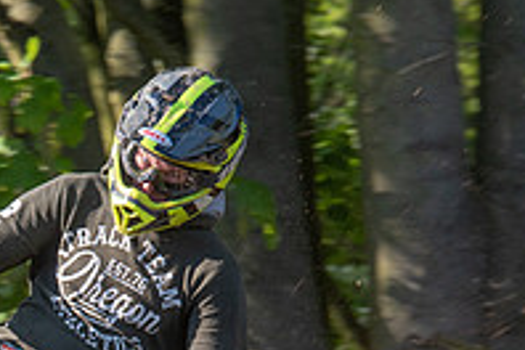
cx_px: -32
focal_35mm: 771
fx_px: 11243
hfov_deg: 2.7
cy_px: 418
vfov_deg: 1.8
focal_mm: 200
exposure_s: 1/200
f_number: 8
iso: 200
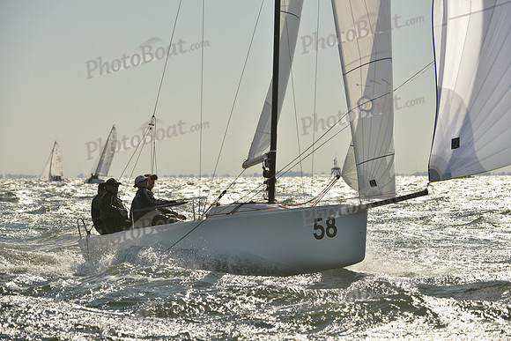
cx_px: 256
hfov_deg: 10.3
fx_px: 2839
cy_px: 170
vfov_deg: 6.9
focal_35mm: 200
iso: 280
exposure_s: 1/1600
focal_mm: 200
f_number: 9
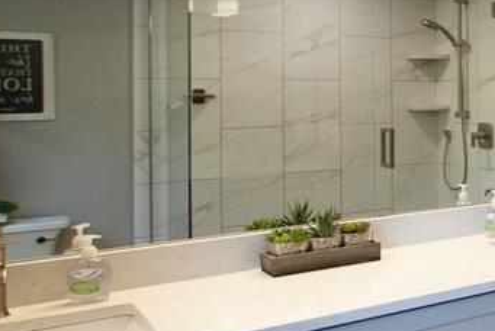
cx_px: 729
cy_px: 234
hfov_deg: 29.0
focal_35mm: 45
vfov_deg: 29.6
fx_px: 619
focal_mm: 10
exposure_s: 1/125
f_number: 3.5
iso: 640
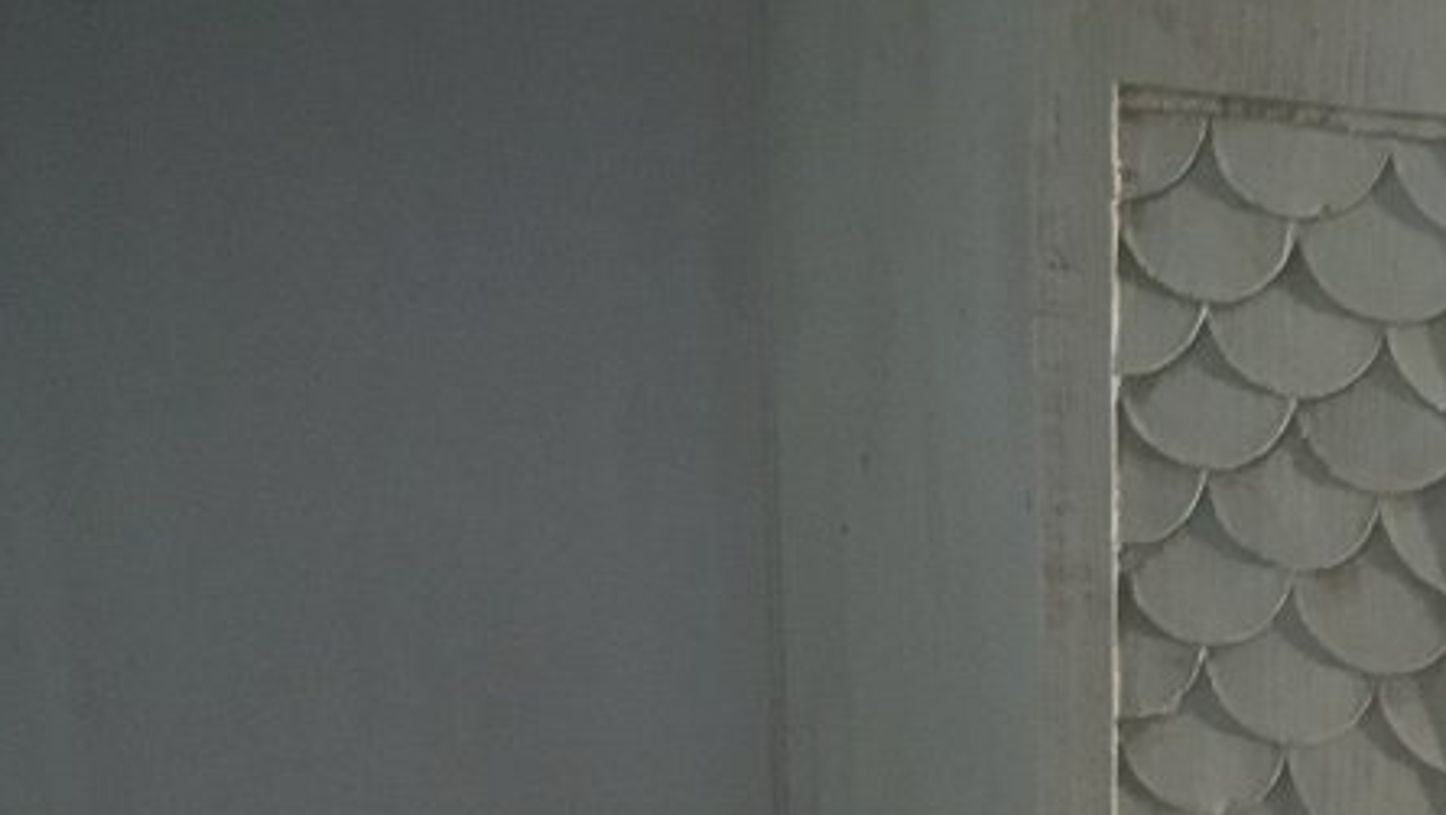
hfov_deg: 23.0
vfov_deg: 13.3
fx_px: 3491
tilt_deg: -16.3
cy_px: 412
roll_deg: -1.7
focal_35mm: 91
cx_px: 1222
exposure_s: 1/33
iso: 160
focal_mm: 3.3
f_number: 2.4
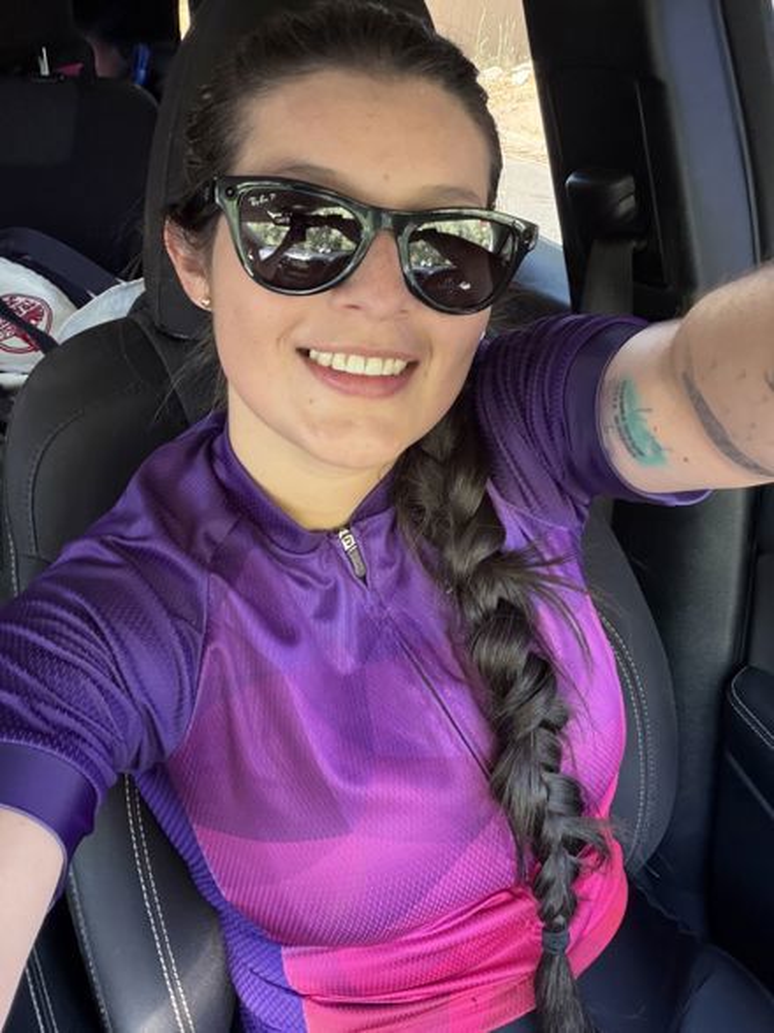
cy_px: 516
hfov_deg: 46.8
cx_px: 387
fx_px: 895
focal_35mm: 30
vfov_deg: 60.0
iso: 400
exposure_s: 1/38
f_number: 1.9
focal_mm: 2.71
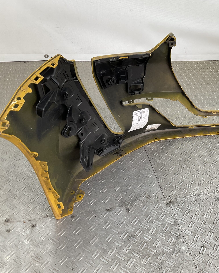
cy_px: 137
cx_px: 160
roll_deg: -10.1
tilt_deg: -35.0
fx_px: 308
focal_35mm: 38
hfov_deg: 38.3
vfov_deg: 47.9
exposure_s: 1/124
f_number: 1.8
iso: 16
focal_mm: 3
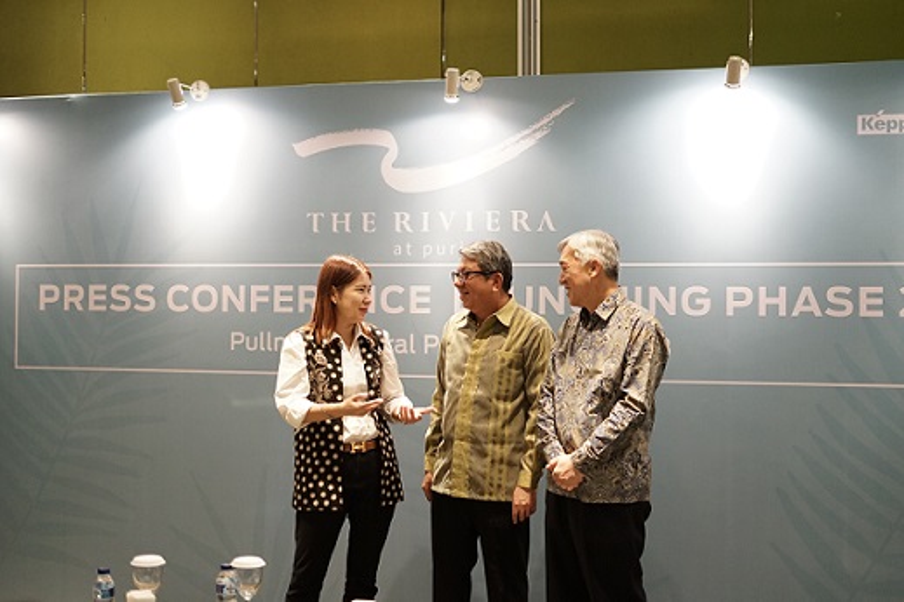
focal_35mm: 50
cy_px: 301
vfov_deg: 27.0
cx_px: 452
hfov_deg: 39.6
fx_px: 1255
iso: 2500
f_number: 2
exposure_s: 1/125
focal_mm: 50
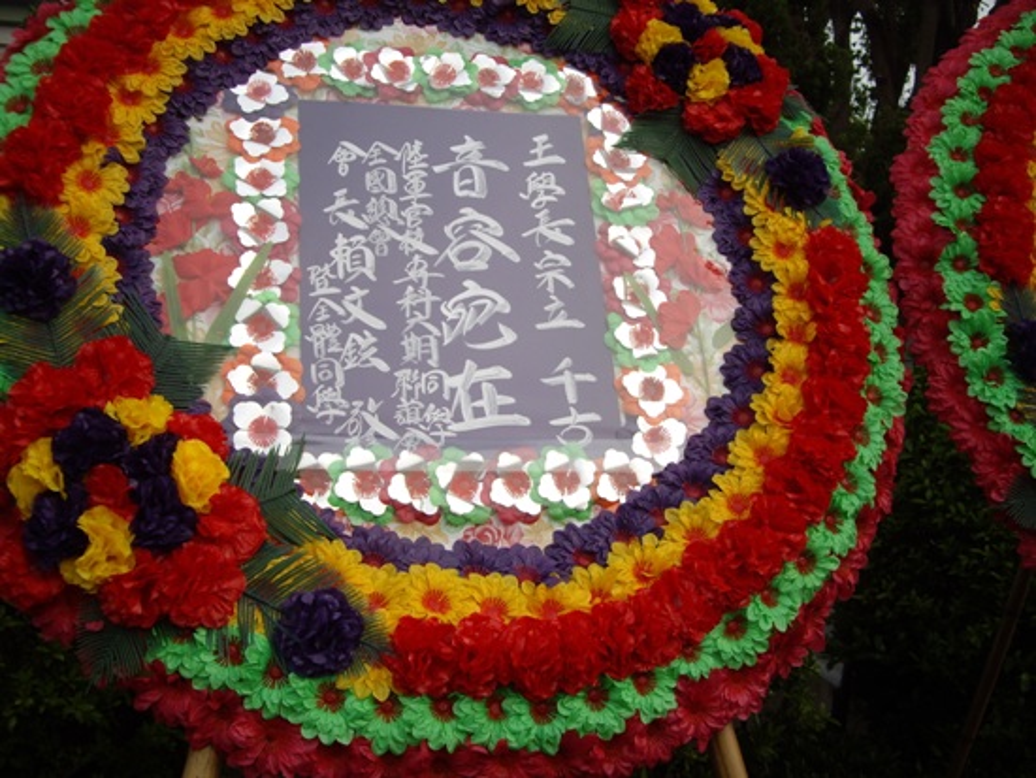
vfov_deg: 37.7
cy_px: 389
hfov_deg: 49.0
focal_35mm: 38
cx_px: 518
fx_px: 1138
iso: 64
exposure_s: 1/800
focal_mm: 7.9
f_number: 2.8
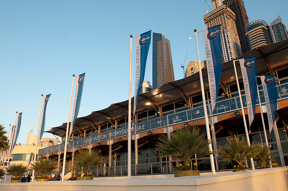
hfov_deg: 70.5
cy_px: 96
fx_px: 204
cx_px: 144
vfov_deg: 50.3
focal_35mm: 26
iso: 100
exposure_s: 1/15
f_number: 22
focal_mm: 17
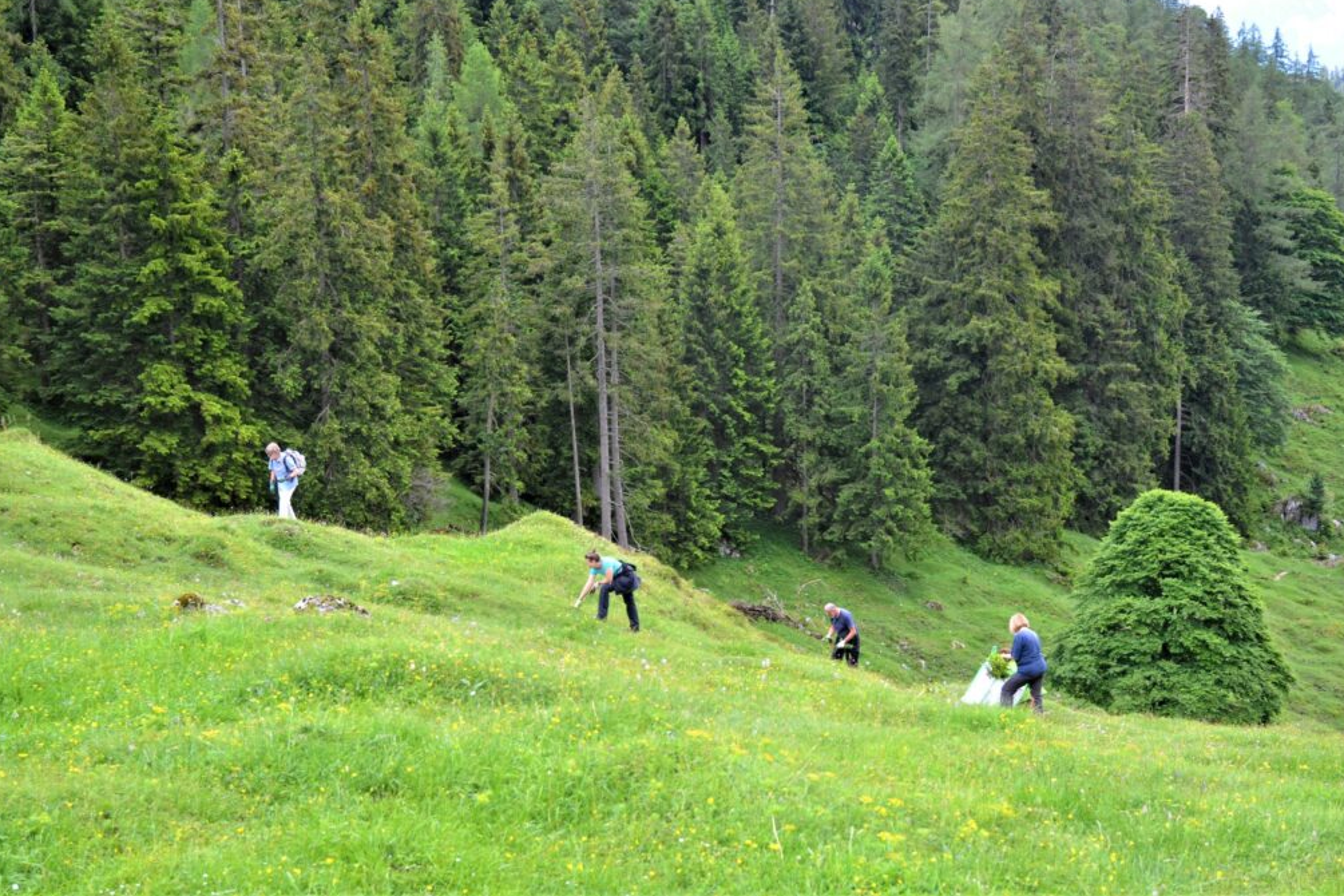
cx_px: 671
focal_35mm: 54
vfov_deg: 25.3
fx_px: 1998
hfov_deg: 37.2
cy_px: 442
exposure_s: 1/160
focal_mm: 35
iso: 200
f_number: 6.3
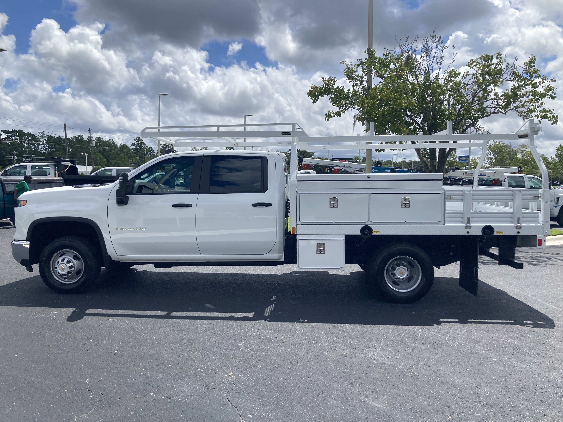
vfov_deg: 49.7
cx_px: 282
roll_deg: -0.1
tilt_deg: -1.3
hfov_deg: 63.4
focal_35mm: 28
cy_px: 211
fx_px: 455
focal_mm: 3.99
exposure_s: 1/3745
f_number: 1.8
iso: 25
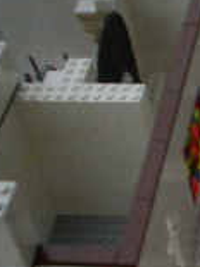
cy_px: 230
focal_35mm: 113
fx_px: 872
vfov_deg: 17.2
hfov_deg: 12.3
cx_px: 322
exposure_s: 1/200
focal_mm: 5.8
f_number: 2.6
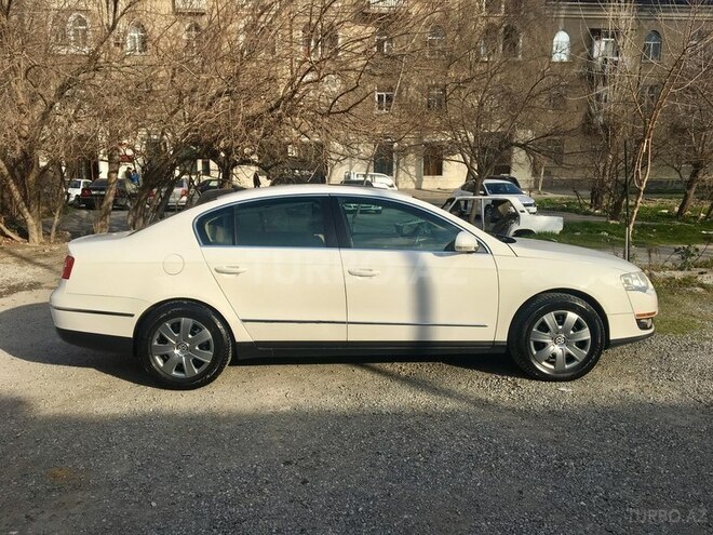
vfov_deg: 48.2
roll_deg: -0.4
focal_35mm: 29
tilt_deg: -11.6
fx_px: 597
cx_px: 356
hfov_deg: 61.7
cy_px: 268
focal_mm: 4.15
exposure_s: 1/2137
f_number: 2.2
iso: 25
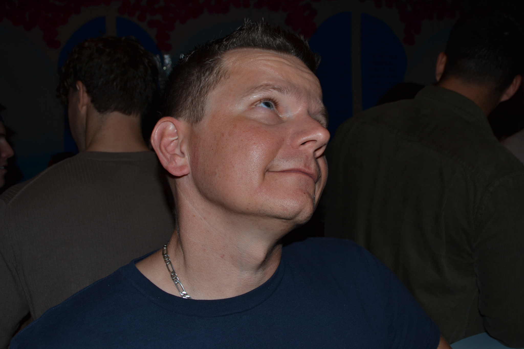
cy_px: 174
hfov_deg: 53.1
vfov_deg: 36.9
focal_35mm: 36
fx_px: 524
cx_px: 262
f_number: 8
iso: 100
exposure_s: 1/60
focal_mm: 24
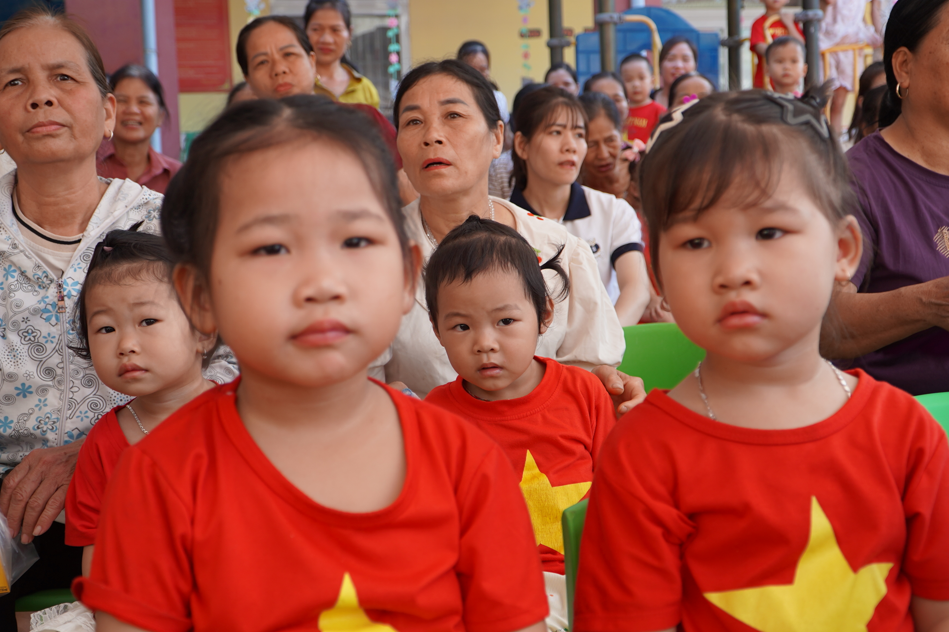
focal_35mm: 44
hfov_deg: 44.5
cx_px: 443
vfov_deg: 30.5
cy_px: 320
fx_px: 1160
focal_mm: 26
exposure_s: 1/160
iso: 200
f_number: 4
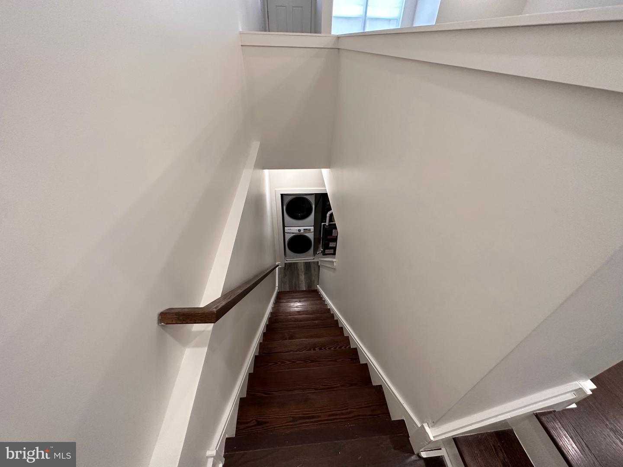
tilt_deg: -37.1
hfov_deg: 102.1
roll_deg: -2.9
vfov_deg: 85.7
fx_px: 252
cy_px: 234
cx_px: 312
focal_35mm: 14
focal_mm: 2.22
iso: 250
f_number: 2.2
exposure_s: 1/120
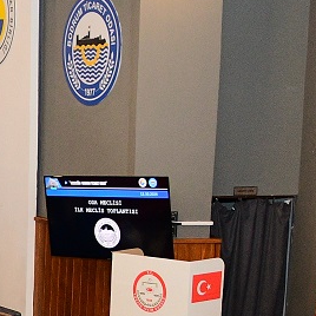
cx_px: -375
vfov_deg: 14.8
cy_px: 376
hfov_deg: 12.7
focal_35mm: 114
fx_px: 1177
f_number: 3.5
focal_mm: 16
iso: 1250
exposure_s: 1/125
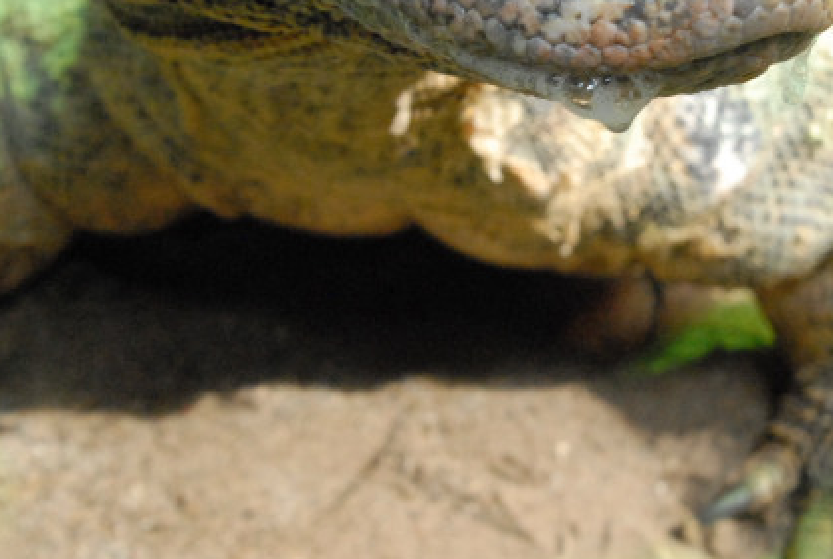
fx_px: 1855
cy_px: 175
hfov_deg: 25.0
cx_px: 629
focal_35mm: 80
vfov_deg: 17.1
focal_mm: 28
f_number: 6.3
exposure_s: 1/160
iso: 1600
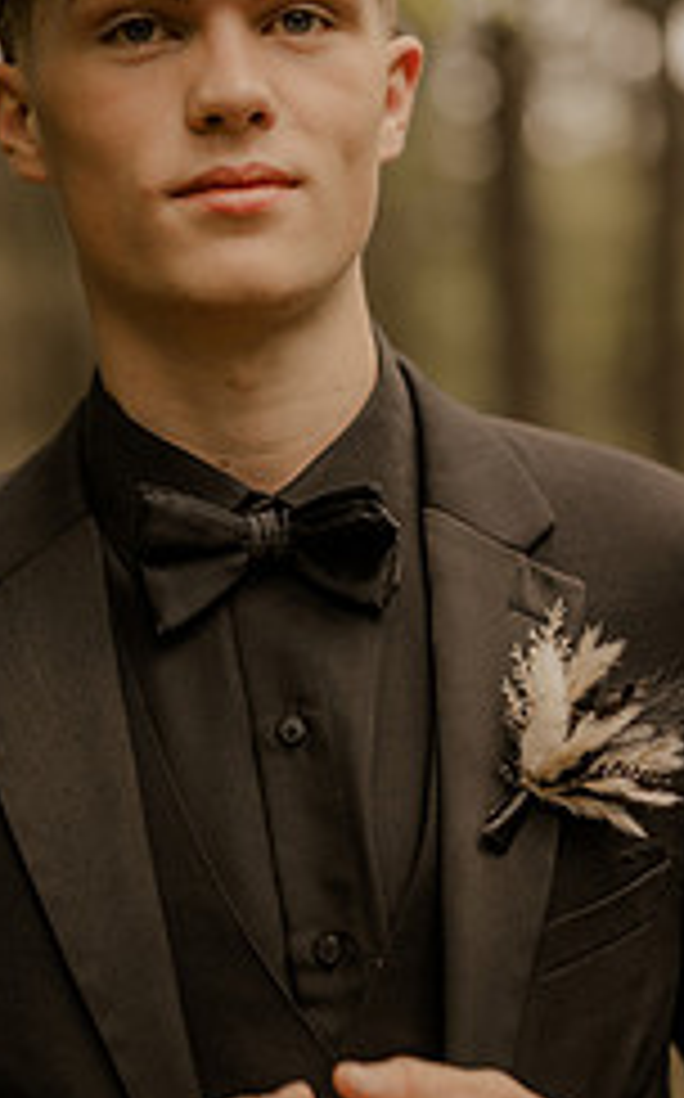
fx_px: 2810
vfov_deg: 22.1
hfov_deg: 13.9
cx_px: 288
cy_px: 540
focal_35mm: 94
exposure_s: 1/200
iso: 64
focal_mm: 50
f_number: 1.8
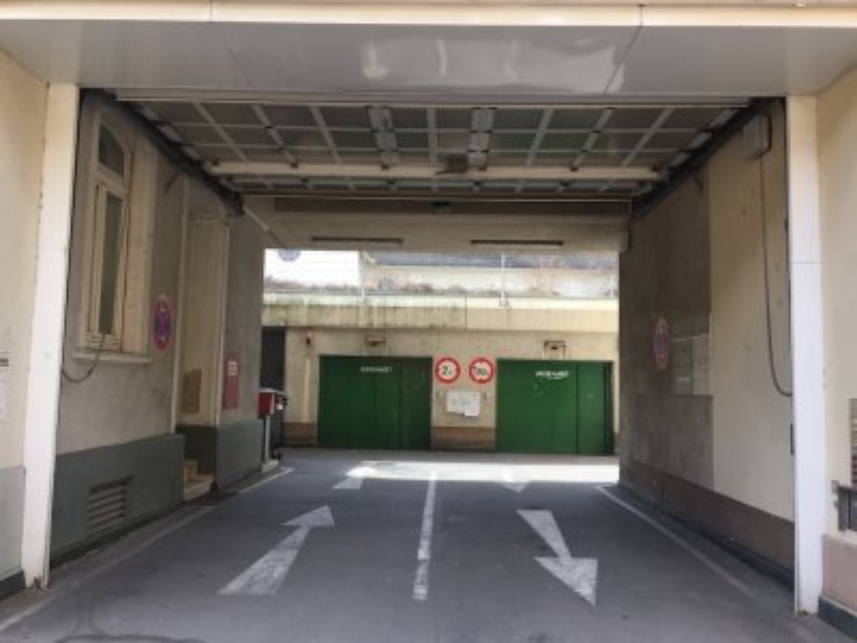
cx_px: 428
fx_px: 718
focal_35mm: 29
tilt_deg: +3.8
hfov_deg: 61.7
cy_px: 322
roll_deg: -1.4
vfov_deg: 48.2
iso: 32
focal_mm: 4.15
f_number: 2.2
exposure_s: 1/332
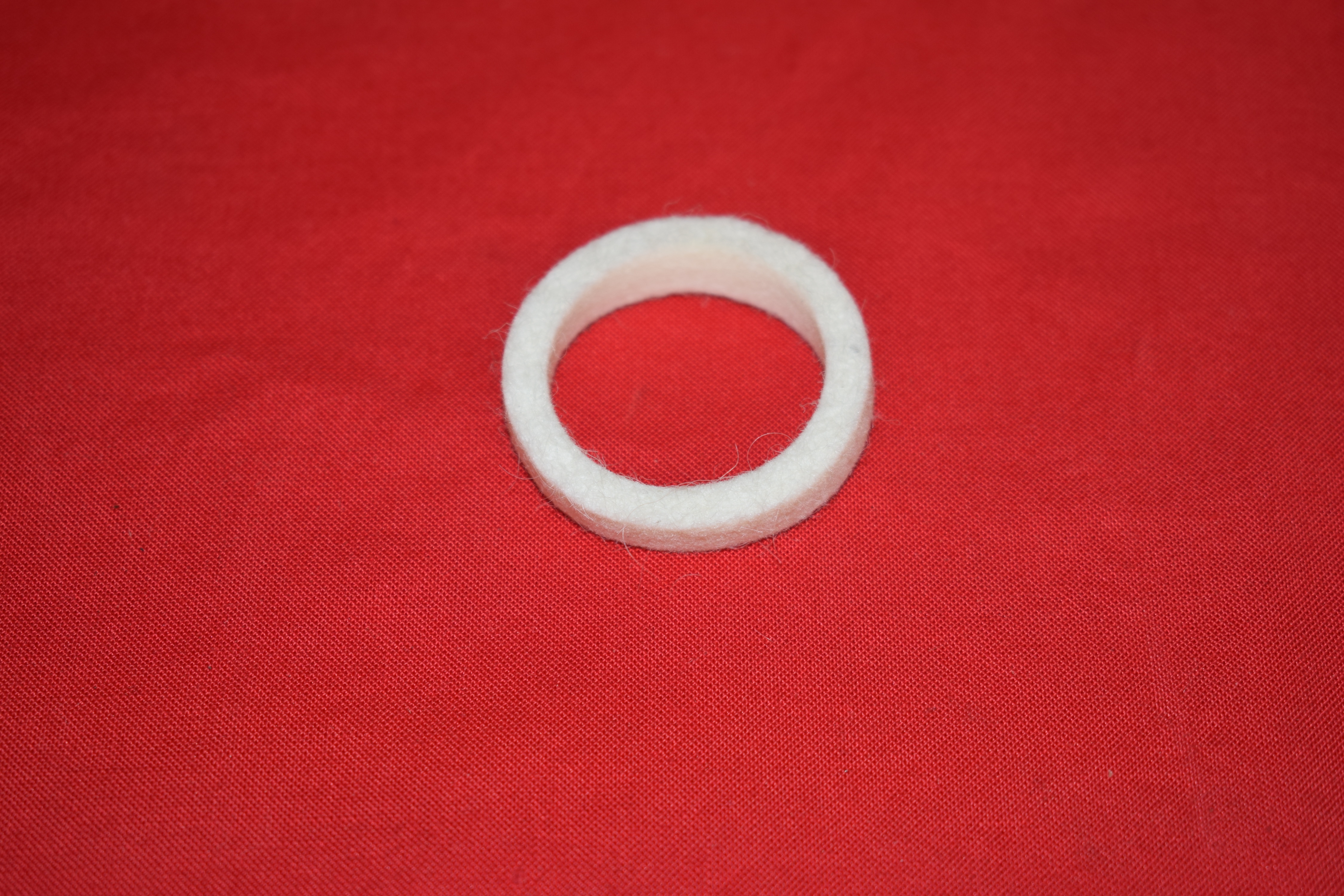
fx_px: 2689
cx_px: 672
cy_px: 448
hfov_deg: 28.1
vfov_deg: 18.9
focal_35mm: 72
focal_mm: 48
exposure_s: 1/25
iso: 160
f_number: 5.3
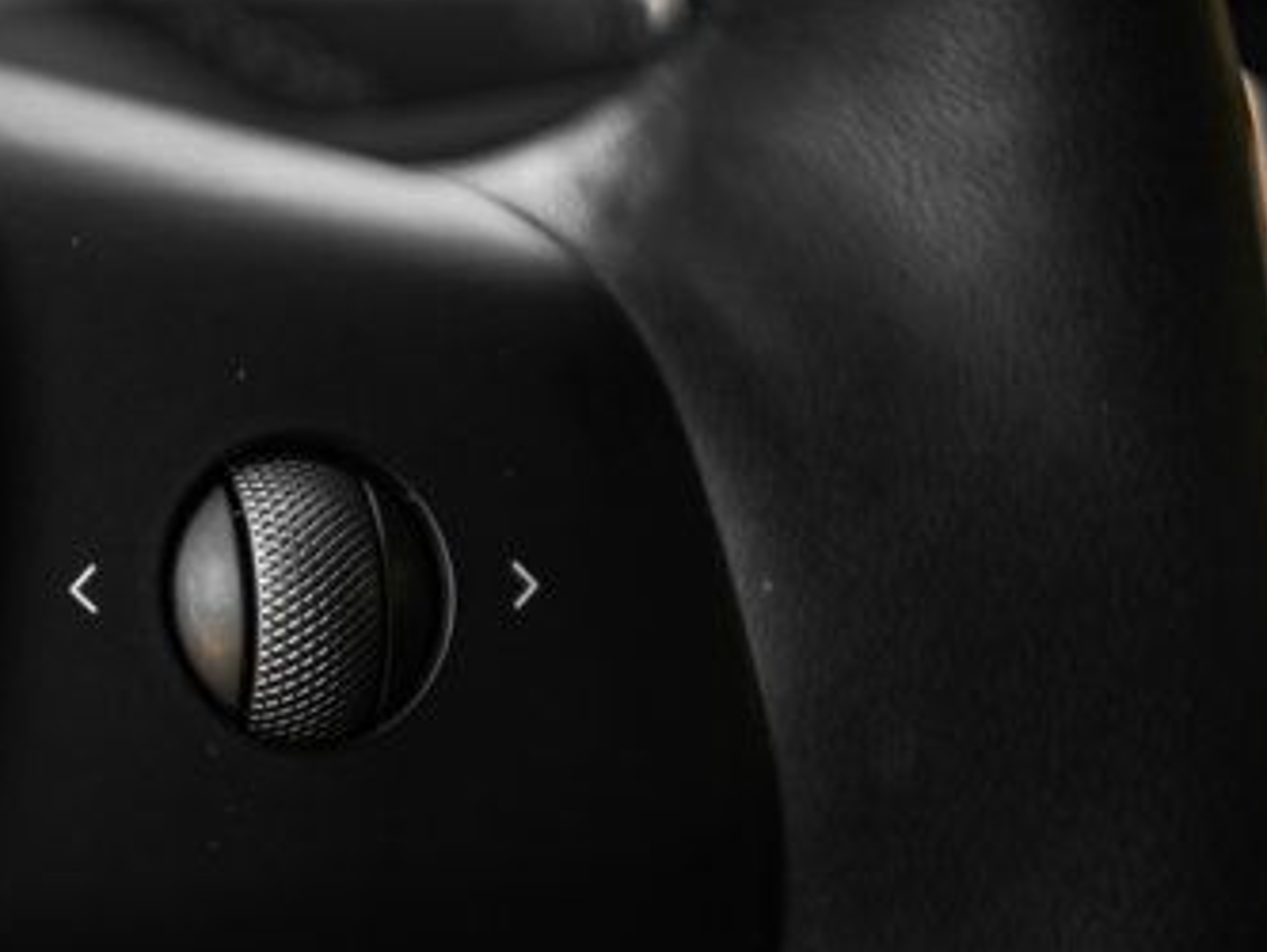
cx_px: 164
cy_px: 619
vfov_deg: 15.4
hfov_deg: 20.1
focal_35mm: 96
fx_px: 3515
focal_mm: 52
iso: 1000
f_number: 2.8
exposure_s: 1/400
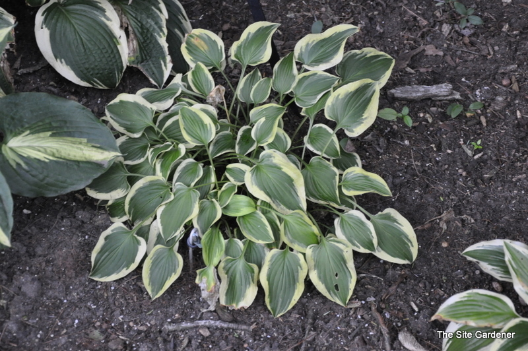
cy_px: 176
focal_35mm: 93
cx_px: 264
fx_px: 1363
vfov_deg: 14.7
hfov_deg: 21.9
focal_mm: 62
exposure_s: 1/125
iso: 1600
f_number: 5.3
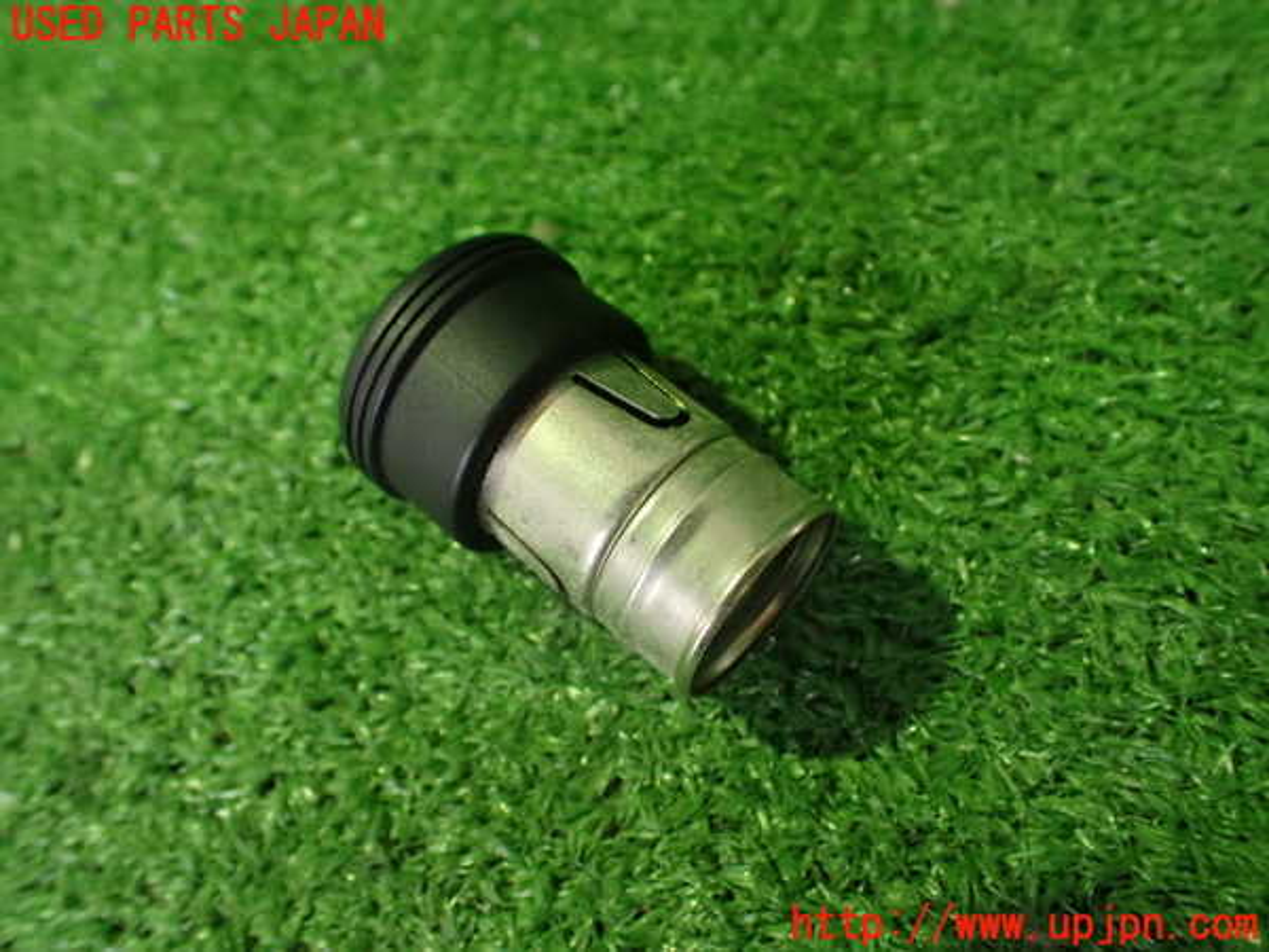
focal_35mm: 30
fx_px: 1100
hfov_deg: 60.0
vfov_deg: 46.8
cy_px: 476
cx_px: 634
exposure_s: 1/40
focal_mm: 5.4
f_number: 2.3
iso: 800
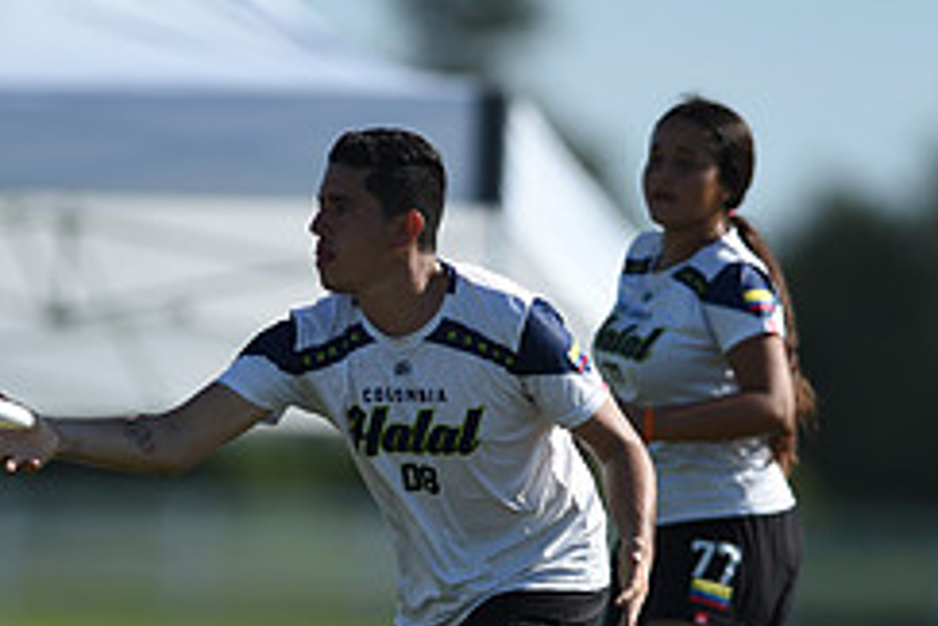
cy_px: 468
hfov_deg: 2.2
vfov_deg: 1.4
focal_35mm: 953
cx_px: 378
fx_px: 24829
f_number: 3.5
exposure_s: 1/2500
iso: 100
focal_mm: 400
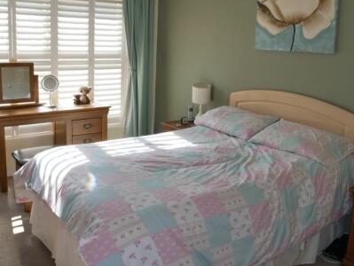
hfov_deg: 52.6
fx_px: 358
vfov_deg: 40.5
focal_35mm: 35
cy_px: 101
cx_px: 173
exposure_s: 1/50
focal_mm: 12
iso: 200
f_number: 7.1
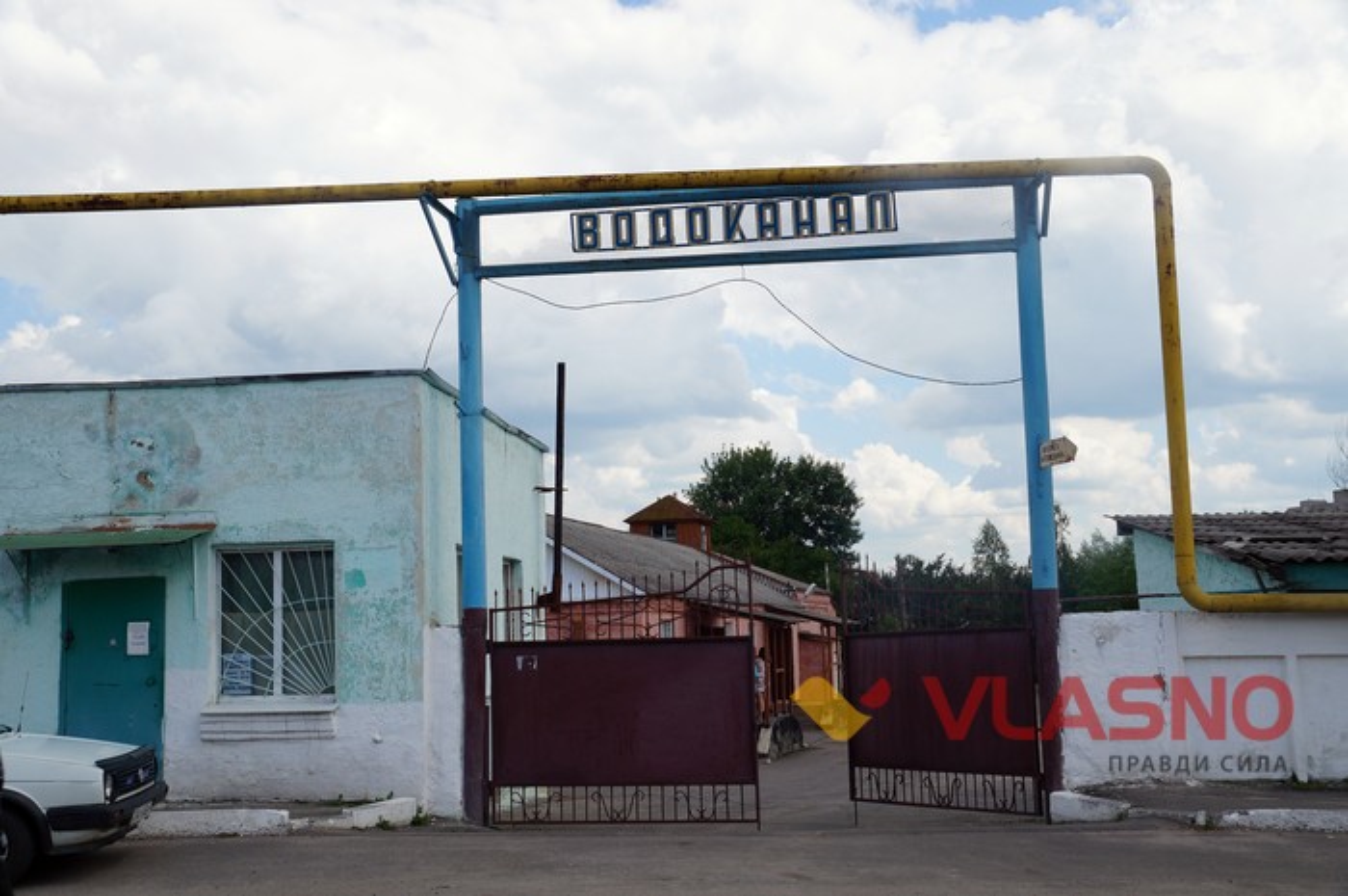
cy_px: 448
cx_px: 674
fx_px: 1571
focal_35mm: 42
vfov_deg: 31.8
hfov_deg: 46.4
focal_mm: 28
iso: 100
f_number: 13
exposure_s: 1/125
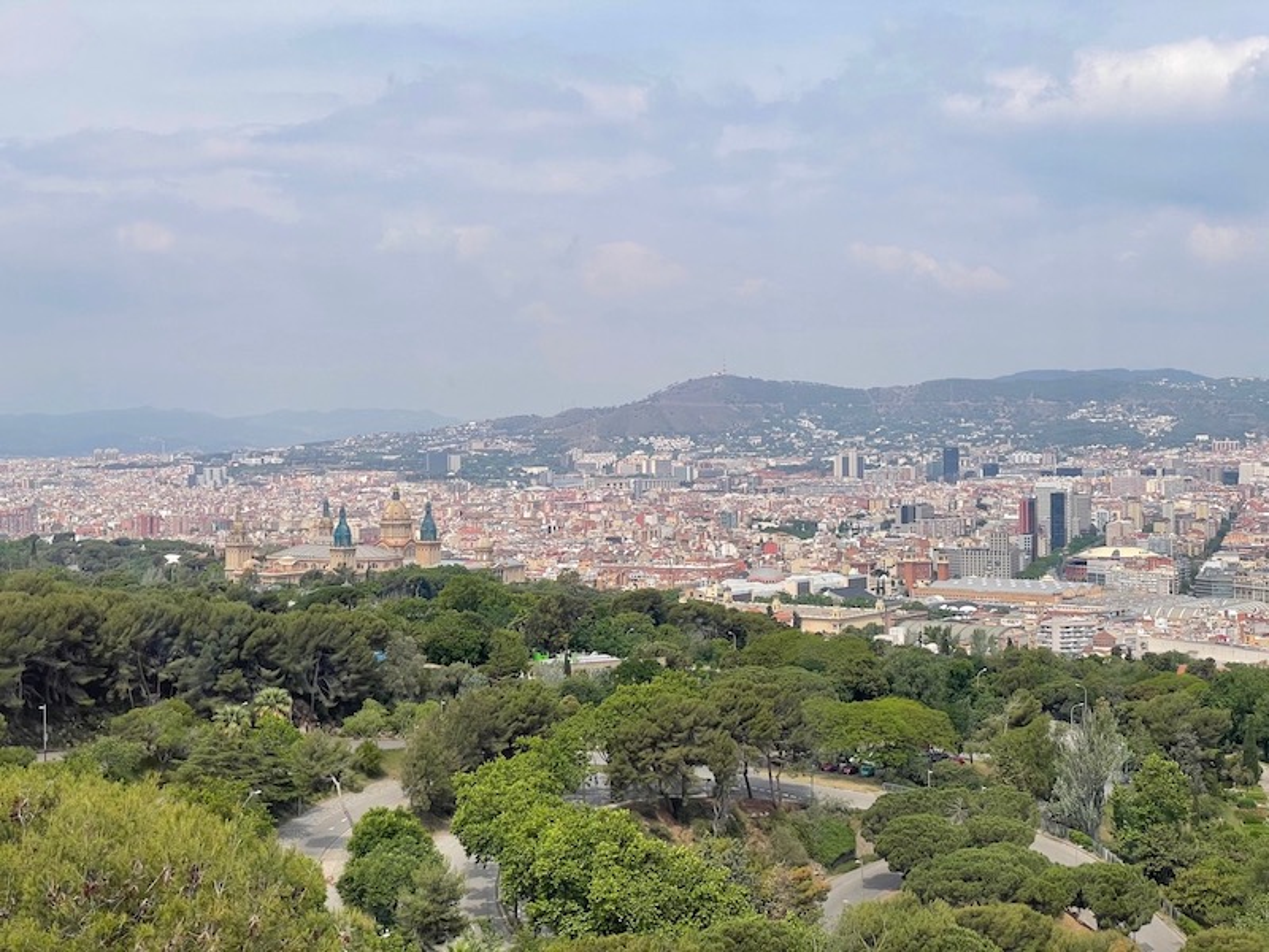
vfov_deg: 28.0
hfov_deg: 36.8
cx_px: 634
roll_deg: +1.1
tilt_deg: -3.5
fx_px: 1906
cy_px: 476
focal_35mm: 52
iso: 25
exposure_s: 1/1020
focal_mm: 6
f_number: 2
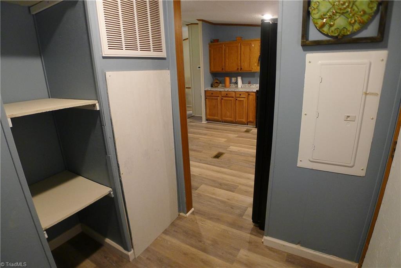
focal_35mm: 24
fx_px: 267
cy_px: 134
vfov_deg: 53.1
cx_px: 200
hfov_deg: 73.7
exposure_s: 1/50
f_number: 2
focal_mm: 5.1
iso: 400
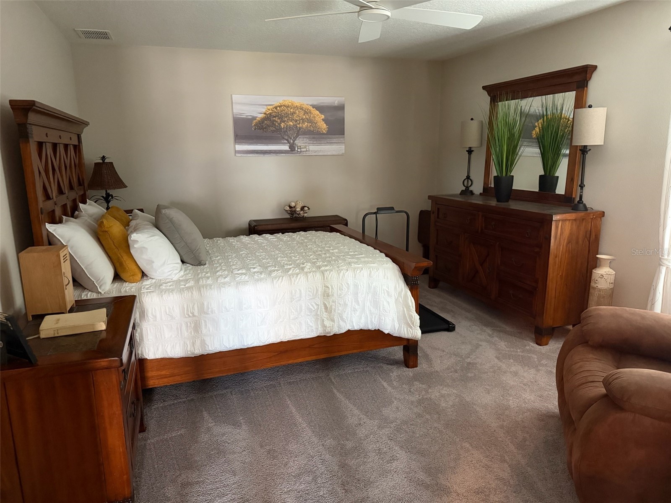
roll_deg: +1.0
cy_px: 252
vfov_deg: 56.8
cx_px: 336
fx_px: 465
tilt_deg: -12.4
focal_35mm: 24
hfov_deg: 71.6
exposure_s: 1/40
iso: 1000
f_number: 1.78
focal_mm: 6.76
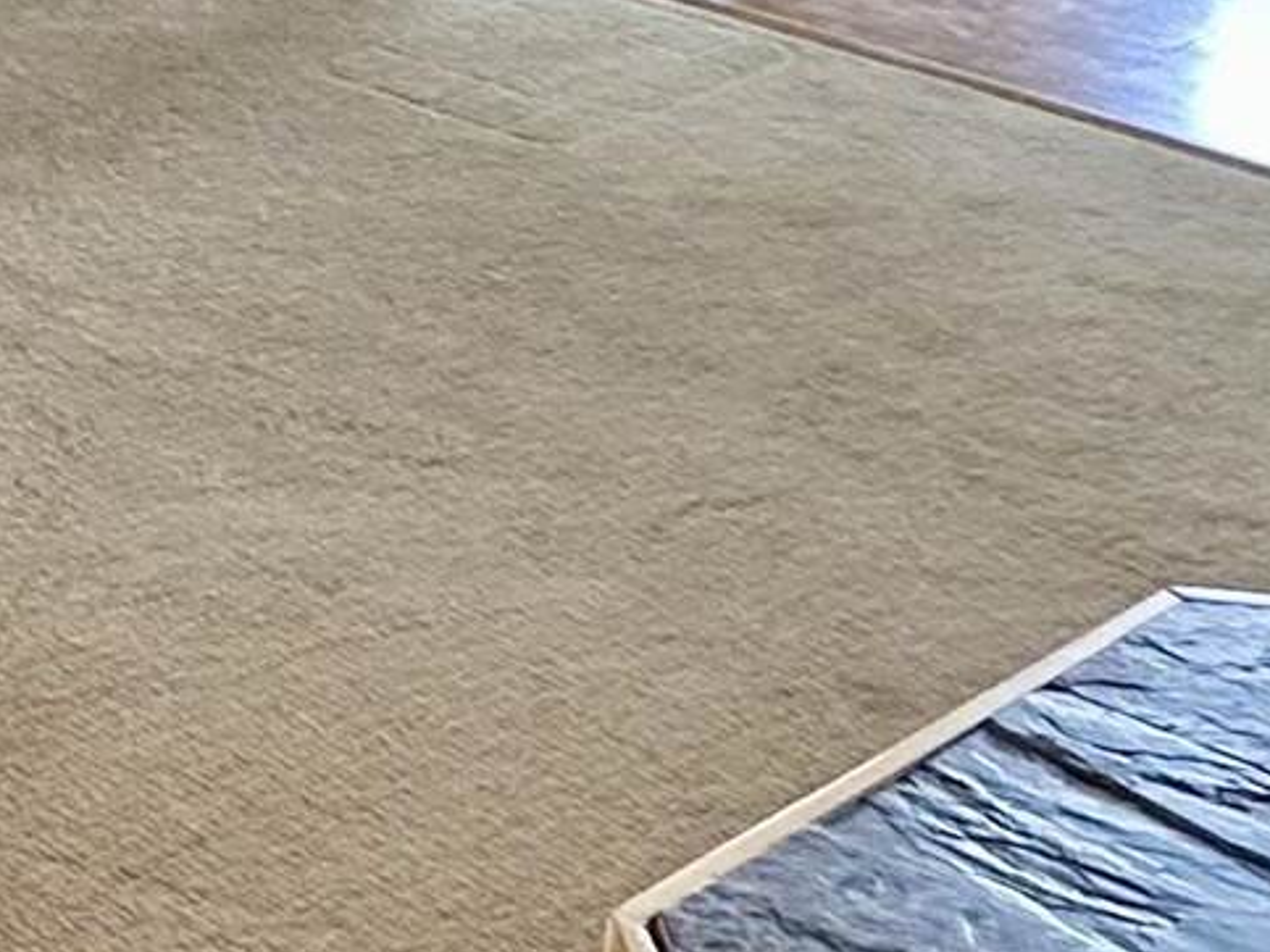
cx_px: -768
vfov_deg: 15.2
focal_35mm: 89
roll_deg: -0.6
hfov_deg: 18.7
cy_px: -513
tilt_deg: -9.3
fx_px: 3264
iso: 250
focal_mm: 2.22
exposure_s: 1/60
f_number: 2.2
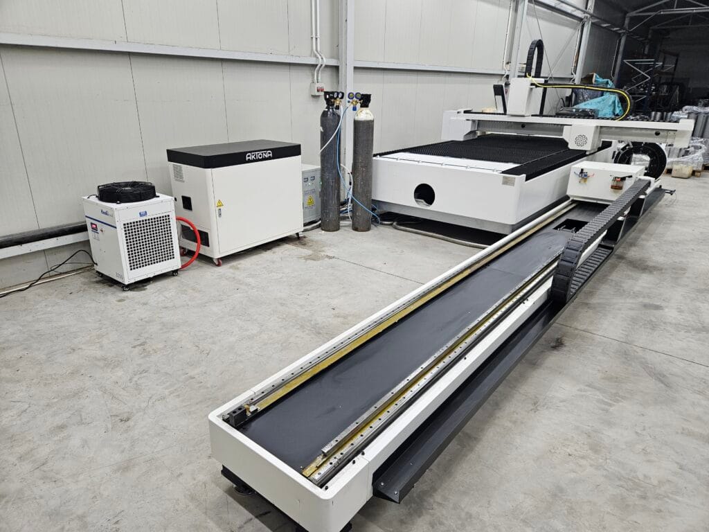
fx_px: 471
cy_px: 266
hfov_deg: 73.9
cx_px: 354
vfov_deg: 58.9
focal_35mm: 23
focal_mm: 5.4
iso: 400
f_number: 1.8
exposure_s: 1/100
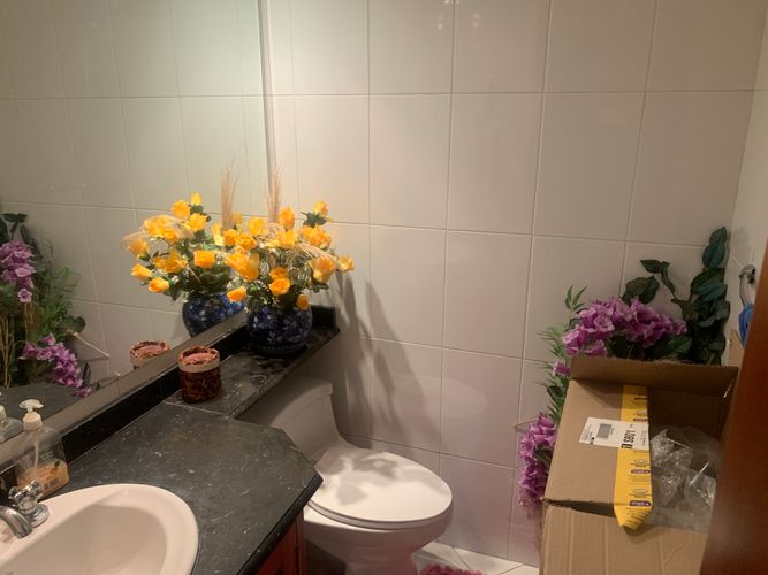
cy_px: 288
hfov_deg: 67.3
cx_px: 384
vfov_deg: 53.0
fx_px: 577
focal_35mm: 26
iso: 250
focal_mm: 4.25
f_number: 1.8
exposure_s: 1/60
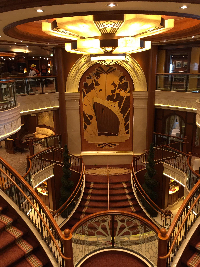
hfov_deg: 48.2
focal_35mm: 29
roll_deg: +0.5
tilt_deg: -16.1
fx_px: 223
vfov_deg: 61.7
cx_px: 100
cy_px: 134
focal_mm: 4.15
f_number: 2.2
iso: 100
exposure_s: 1/30
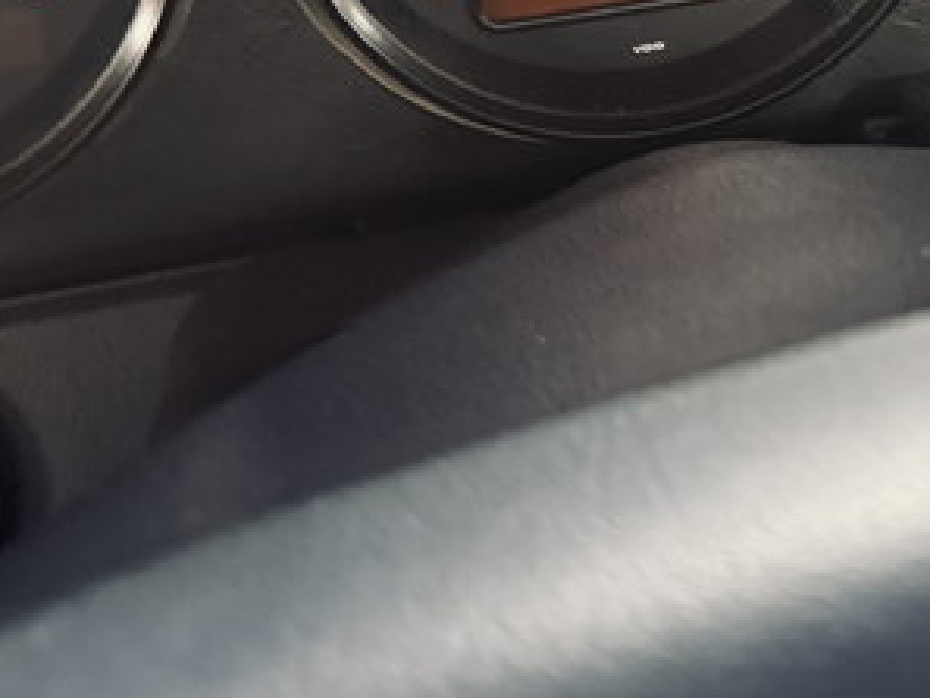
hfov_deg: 28.8
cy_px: -113
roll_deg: -2.5
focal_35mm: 62
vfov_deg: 22.1
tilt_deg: -24.6
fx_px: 1666
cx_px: 971
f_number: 1.78
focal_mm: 6.76
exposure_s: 1/33
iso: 640
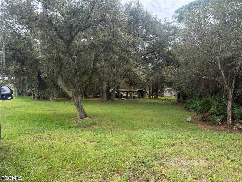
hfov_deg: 71.6
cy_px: 91
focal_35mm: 24
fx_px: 168
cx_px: 121
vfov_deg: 56.8
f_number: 1.78
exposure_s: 1/708
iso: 100
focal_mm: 6.76
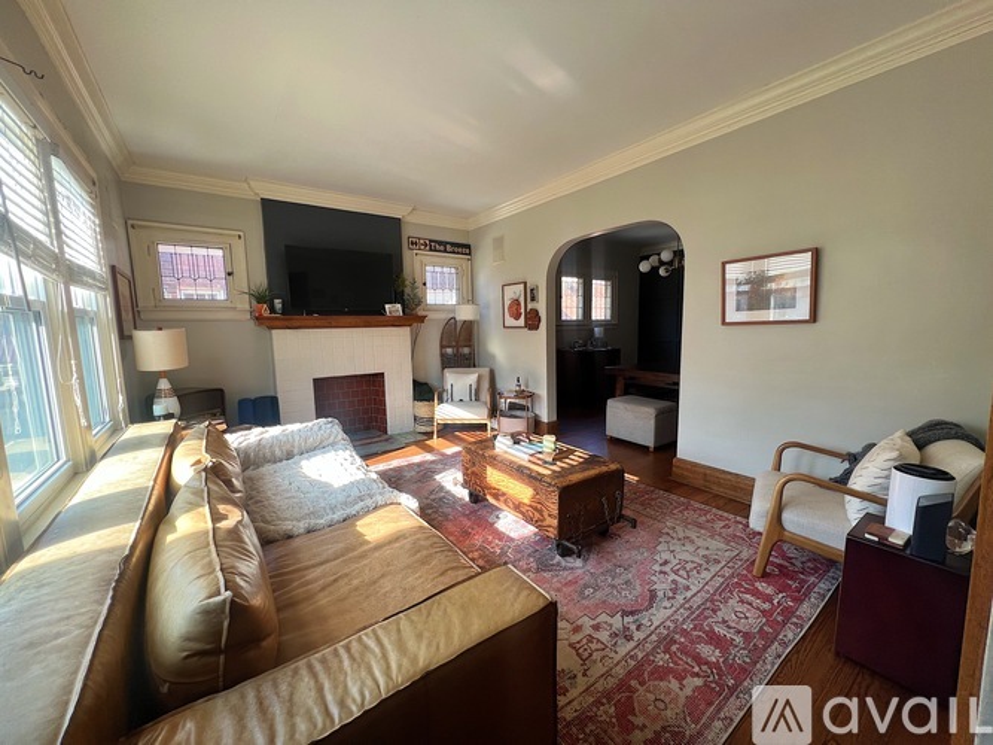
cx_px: 496
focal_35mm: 13
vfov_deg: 89.9
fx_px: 373
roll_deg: +1.2
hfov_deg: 106.2
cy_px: 372
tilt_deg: -6.8
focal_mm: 1.57
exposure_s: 1/99
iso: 64
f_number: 1.8
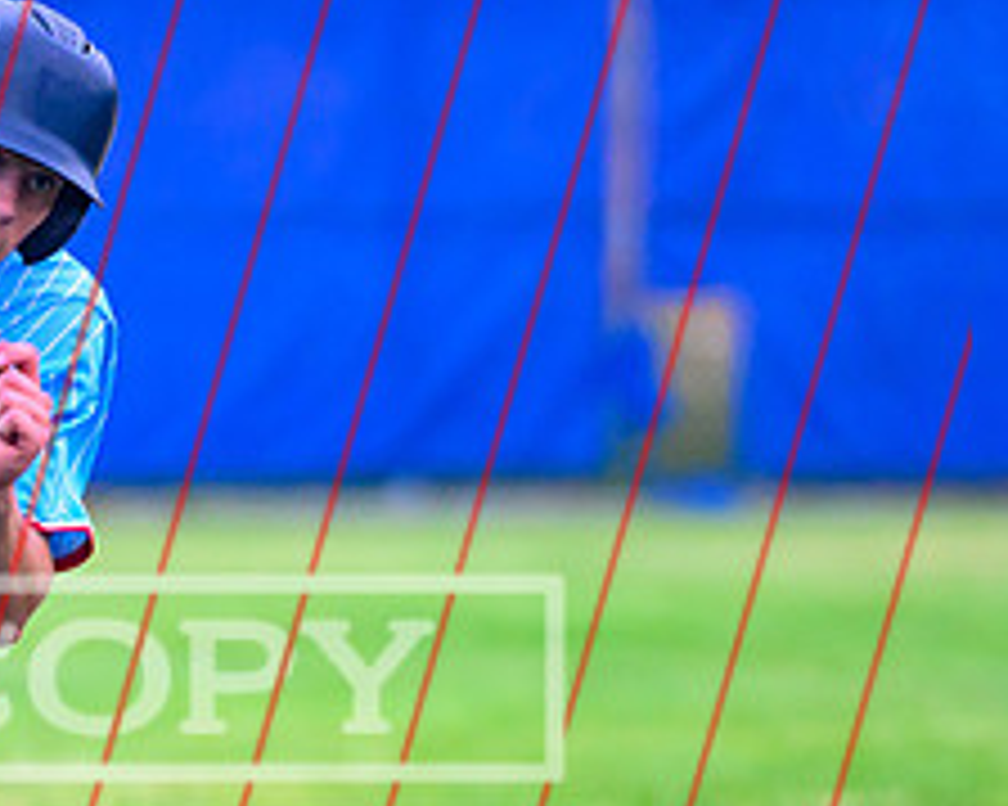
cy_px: 1181
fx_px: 24244
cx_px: 51
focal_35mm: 813
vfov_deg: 1.9
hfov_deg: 2.4
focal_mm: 200
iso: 1400
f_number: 2.8
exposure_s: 1/3200
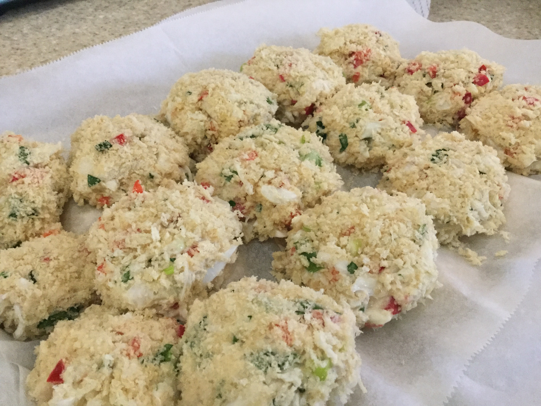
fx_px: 484
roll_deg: -3.3
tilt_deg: -41.7
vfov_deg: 45.4
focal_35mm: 31
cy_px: 203
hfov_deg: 58.4
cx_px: 270
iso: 250
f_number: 2.4
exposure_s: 1/30
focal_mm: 3.3
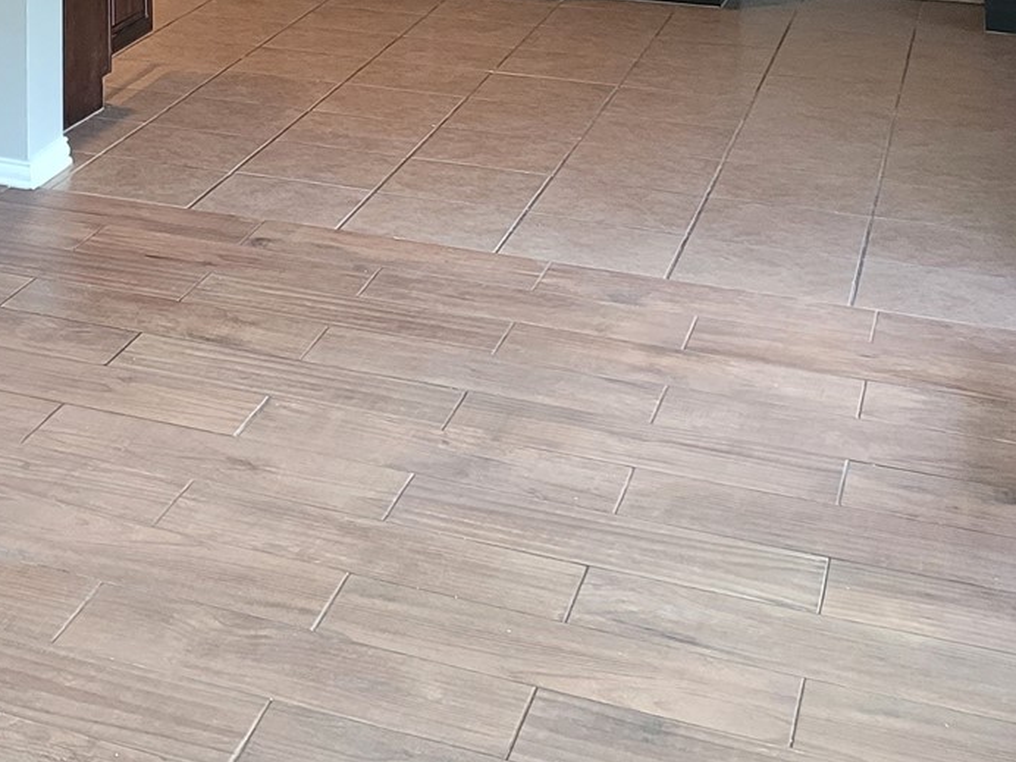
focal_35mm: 77
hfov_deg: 22.7
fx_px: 2260
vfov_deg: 17.5
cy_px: -317
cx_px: -300
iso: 320
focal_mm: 5.4
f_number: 1.8
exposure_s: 1/40
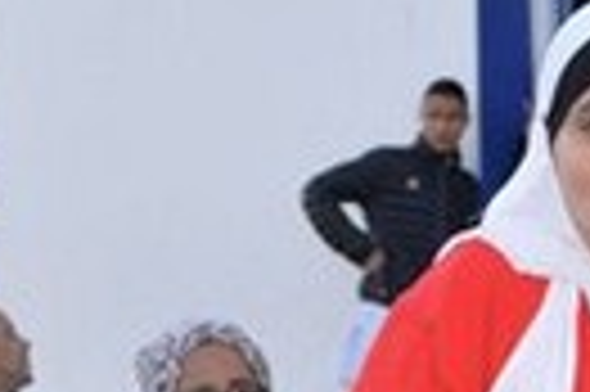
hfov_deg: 14.0
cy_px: 741
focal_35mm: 147
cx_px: 405
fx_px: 2406
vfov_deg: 8.9
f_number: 4
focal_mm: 20
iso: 100
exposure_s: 1/200
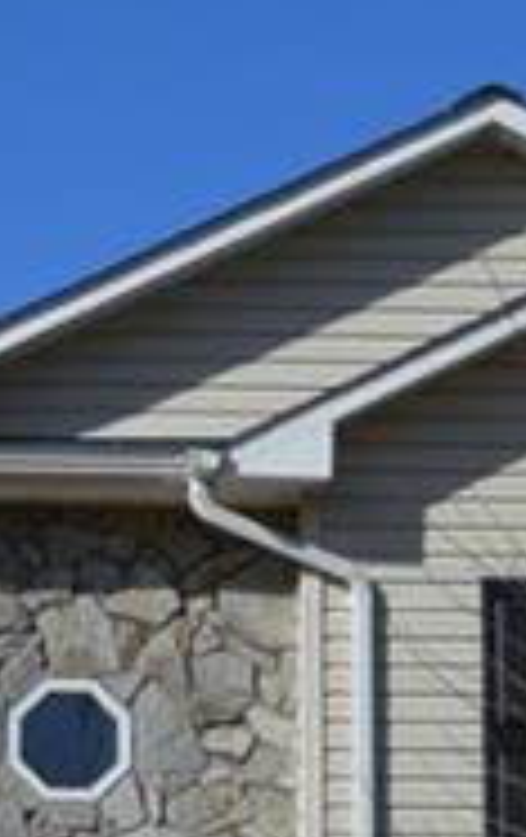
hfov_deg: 6.0
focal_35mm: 218
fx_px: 4977
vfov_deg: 9.5
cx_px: -189
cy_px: 891
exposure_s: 1/320
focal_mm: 26
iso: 100
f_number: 9
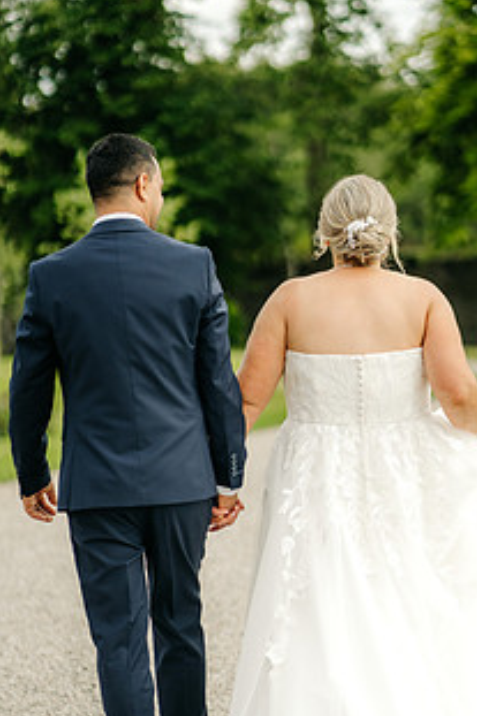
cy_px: 454
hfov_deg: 11.1
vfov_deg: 16.6
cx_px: 270
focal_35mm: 123
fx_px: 2447
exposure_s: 1/4000
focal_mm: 85
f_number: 2
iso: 100
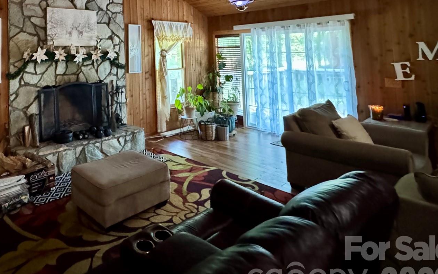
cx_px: 101
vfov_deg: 47.0
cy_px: 38
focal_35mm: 24
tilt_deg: +3.1
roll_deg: +1.3
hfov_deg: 69.1
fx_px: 286
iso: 2000
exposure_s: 1/30
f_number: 2.2
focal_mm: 2.22
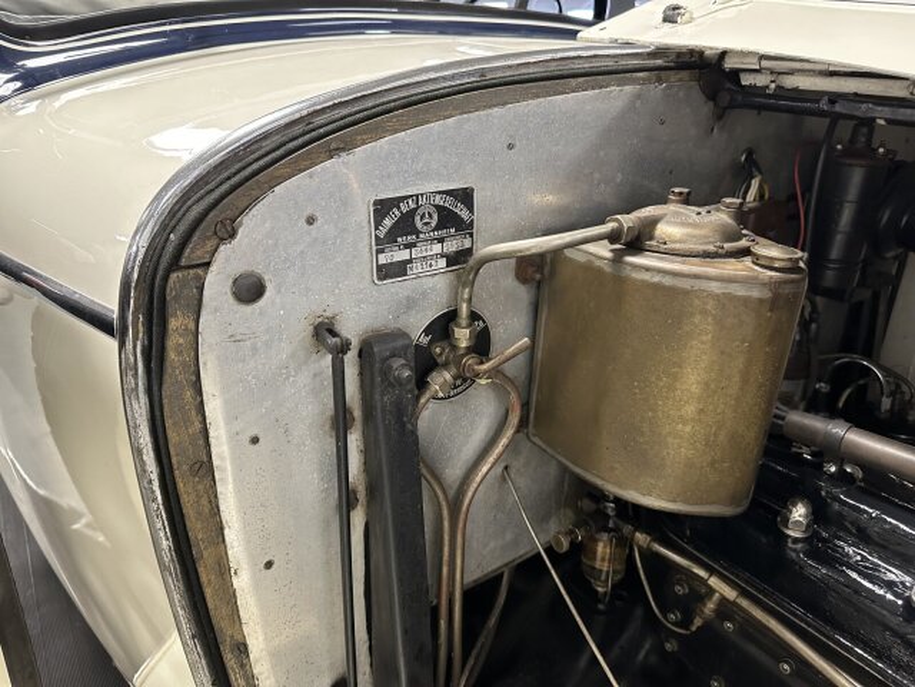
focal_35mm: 24
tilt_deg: -22.2
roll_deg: +0.3
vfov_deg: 56.8
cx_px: 458
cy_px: 344
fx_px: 634
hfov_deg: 71.6
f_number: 1.78
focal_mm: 6.86
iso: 500
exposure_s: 1/50
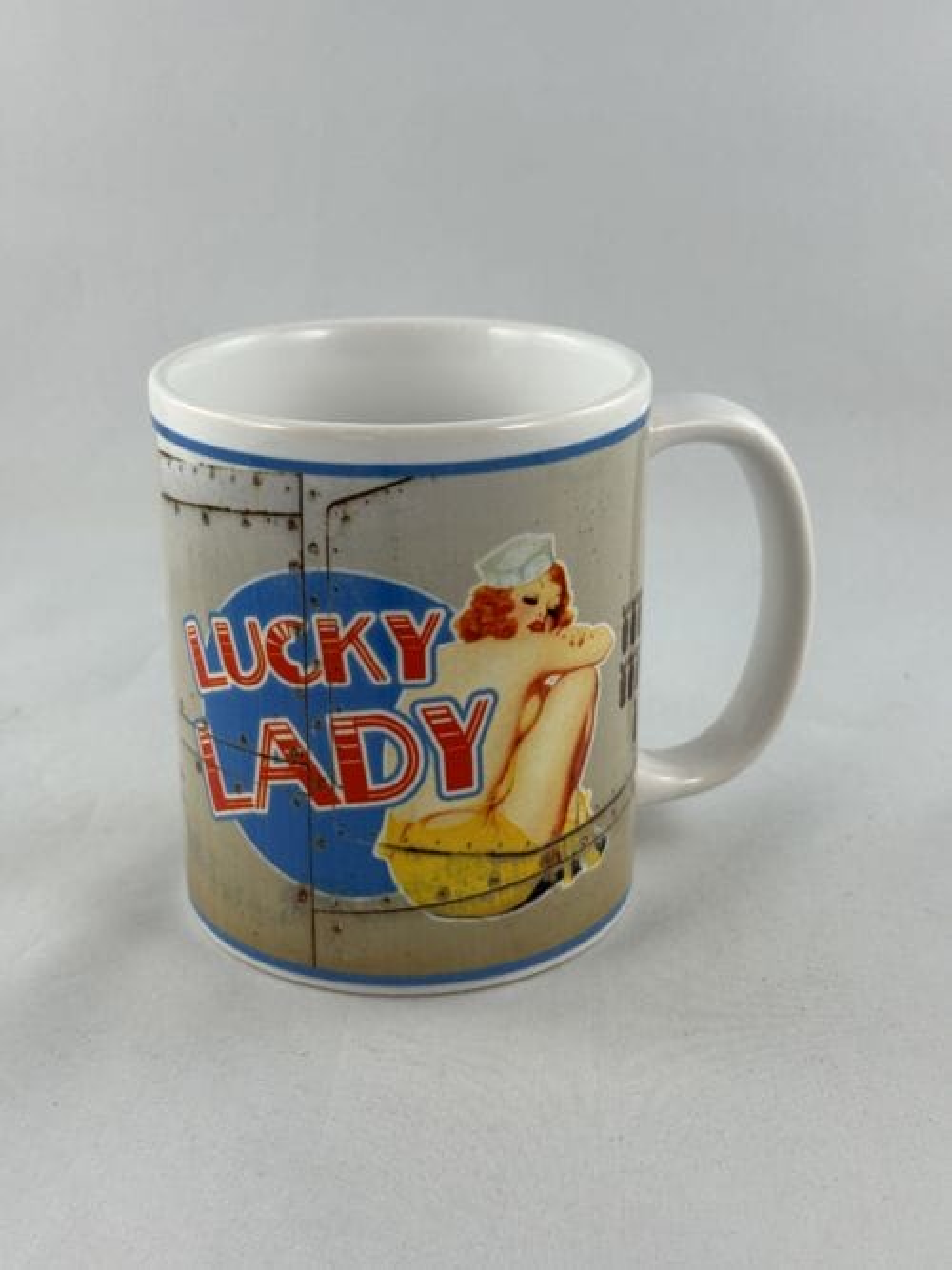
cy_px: 635
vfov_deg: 39.7
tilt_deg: -21.7
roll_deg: -0.2
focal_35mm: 48
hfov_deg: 30.3
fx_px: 1761
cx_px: 476
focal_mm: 6.86
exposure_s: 1/100
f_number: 1.78
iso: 50
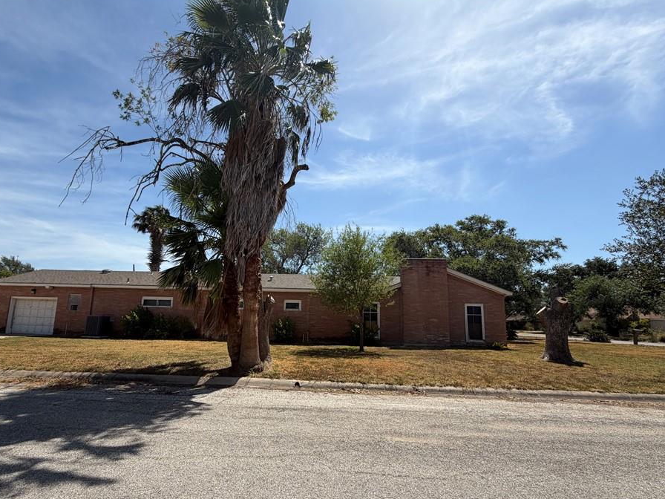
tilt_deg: +9.4
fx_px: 307
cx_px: 309
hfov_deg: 94.4
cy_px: 275
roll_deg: -0.8
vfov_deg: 77.9
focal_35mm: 16
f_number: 2.2
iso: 20
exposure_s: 1/1033
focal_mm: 2.22
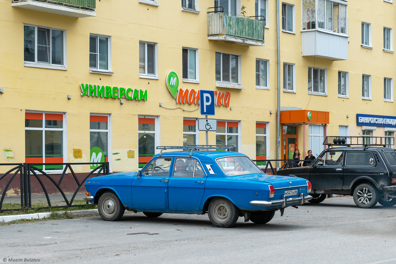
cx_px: 198
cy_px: 132
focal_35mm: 72
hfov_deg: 28.1
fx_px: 792
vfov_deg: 18.9
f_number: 8
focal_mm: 48
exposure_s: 1/250
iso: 140
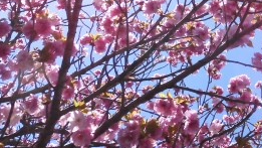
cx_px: 254
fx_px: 375
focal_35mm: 54
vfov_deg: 22.2
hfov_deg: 35.3
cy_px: 76
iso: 100
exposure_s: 1/1250
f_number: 3.4
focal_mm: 4.3
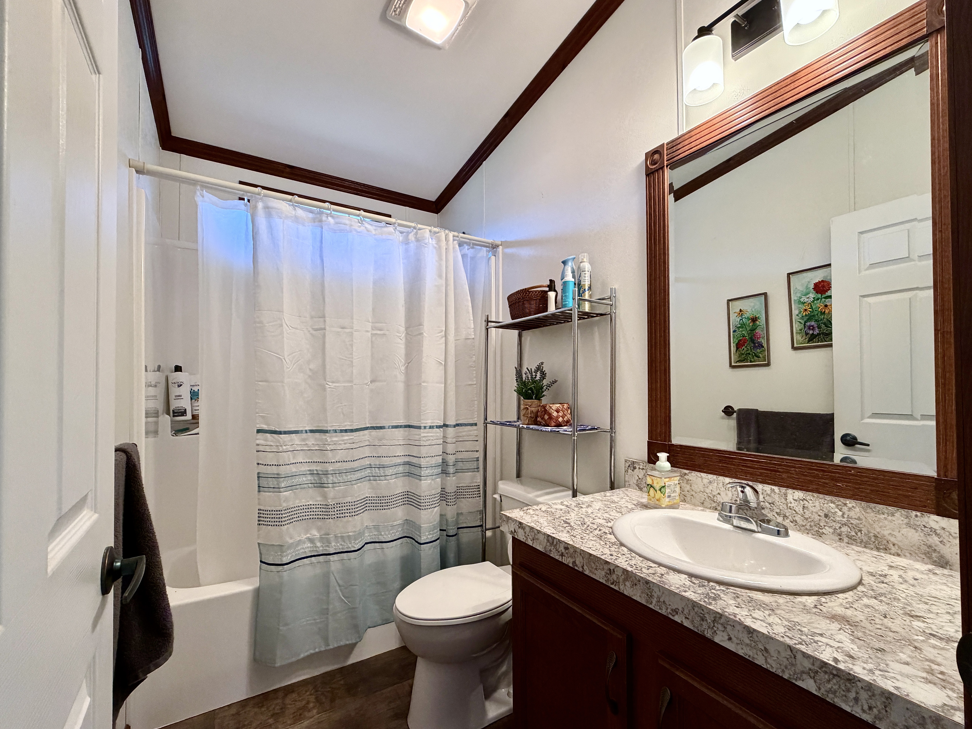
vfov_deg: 81.7
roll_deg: +1.0
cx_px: 486
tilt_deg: +1.2
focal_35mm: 15
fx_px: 421
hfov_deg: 98.2
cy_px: 380
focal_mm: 2.22
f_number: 2.2
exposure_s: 1/120
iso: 320
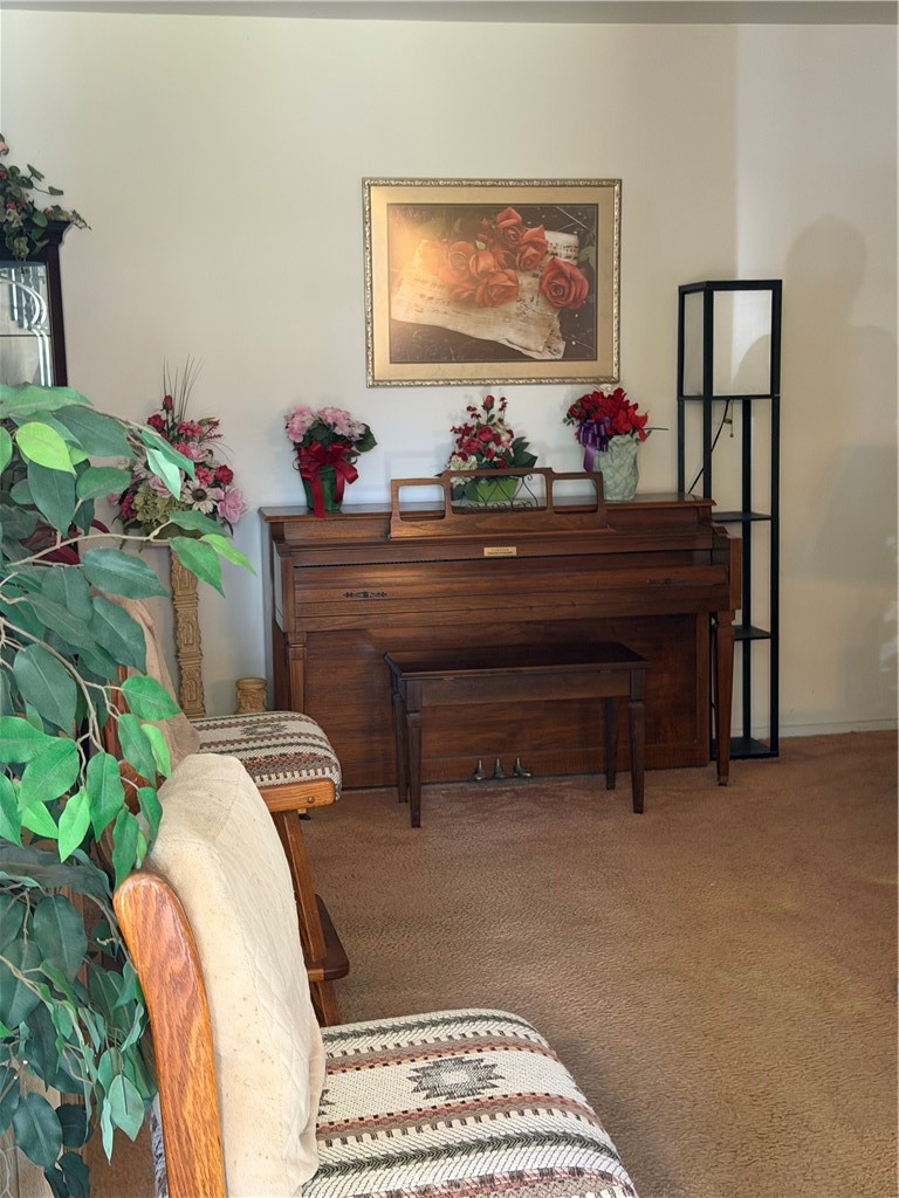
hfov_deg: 30.3
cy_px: 599
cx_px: 450
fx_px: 1662
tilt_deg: -8.9
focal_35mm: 48
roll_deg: +1.8
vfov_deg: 39.7
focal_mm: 6.76
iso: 250
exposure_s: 1/58
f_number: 1.78
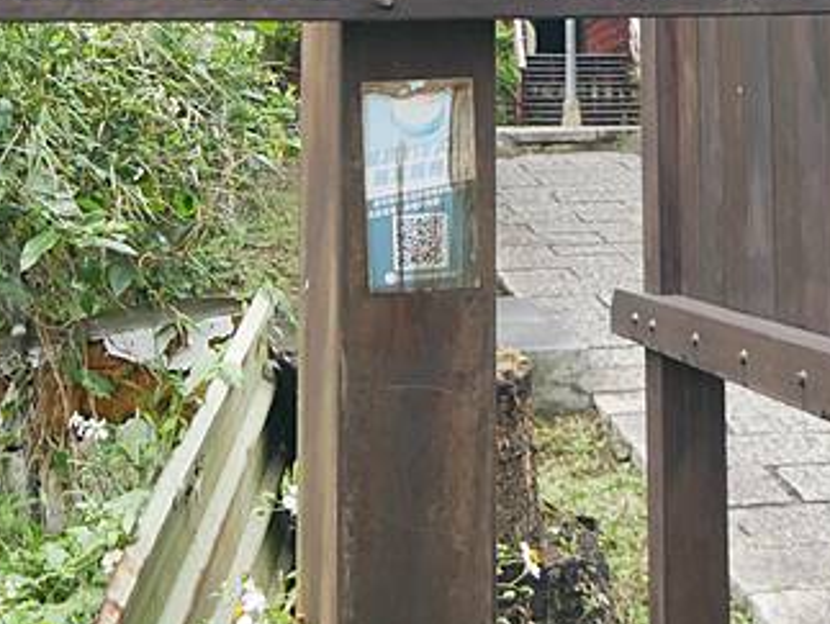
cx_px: 375
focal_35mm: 78
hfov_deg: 25.0
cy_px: -200
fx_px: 1872
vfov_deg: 17.7
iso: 500
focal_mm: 14
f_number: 3.5
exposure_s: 1/60
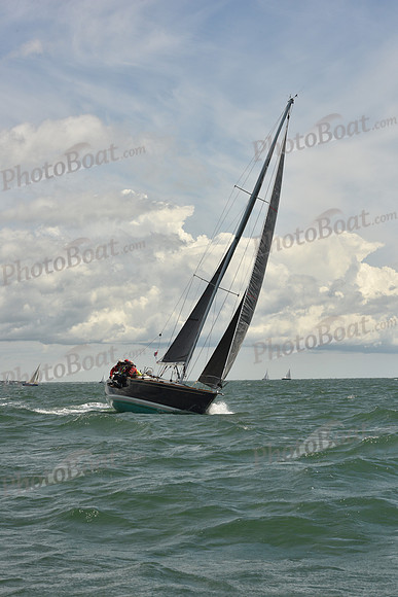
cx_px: 199
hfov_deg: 16.1
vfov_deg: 23.9
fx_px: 1409
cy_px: 298
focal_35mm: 85
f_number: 13
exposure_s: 1/800
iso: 320
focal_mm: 85
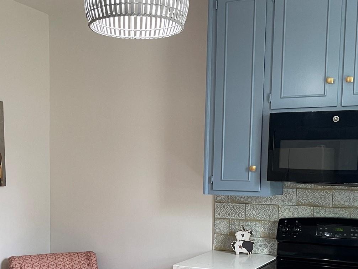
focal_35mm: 53
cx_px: 154
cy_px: 228
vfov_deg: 26.8
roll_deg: -0.4
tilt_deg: -4.2
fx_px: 548
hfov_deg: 36.1
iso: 125
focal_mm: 4.2
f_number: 1.6
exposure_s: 1/60
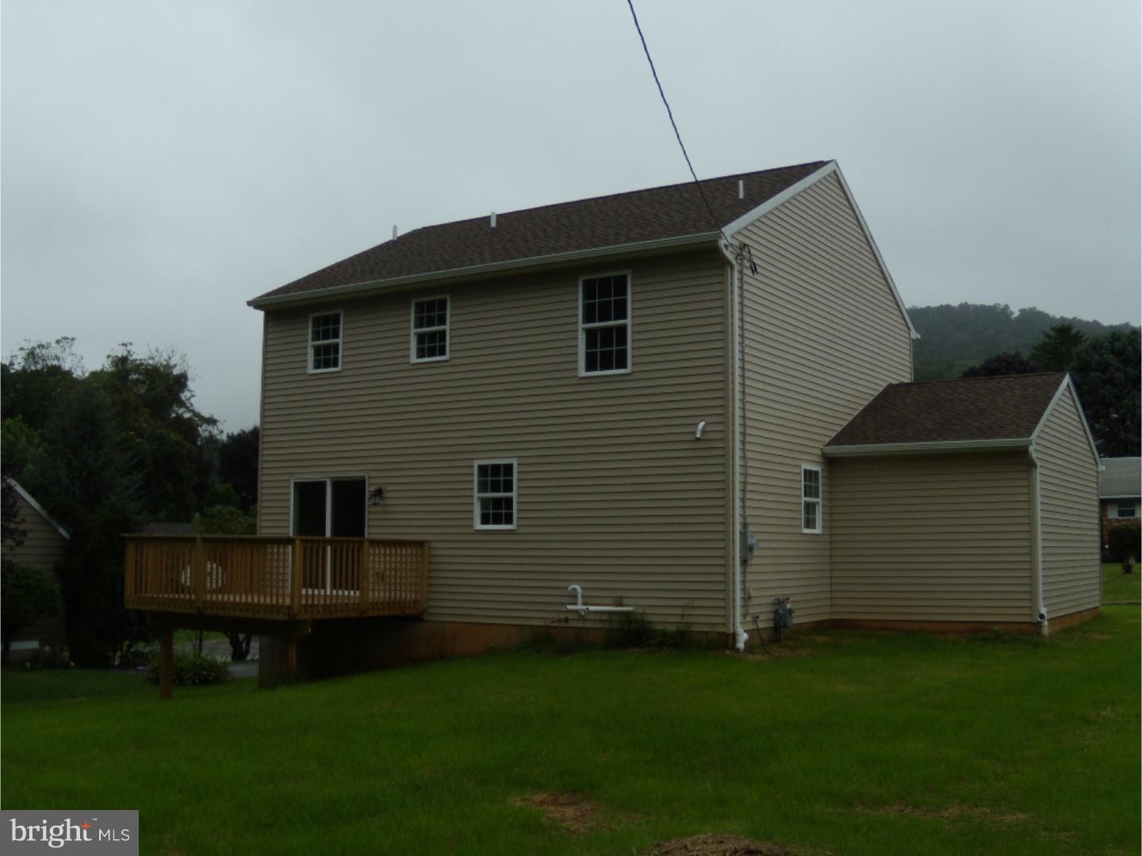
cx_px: 571
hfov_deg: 51.4
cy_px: 428
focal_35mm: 36
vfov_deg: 39.7
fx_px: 1188
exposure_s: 1/400
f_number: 3.6
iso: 80
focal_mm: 6.4
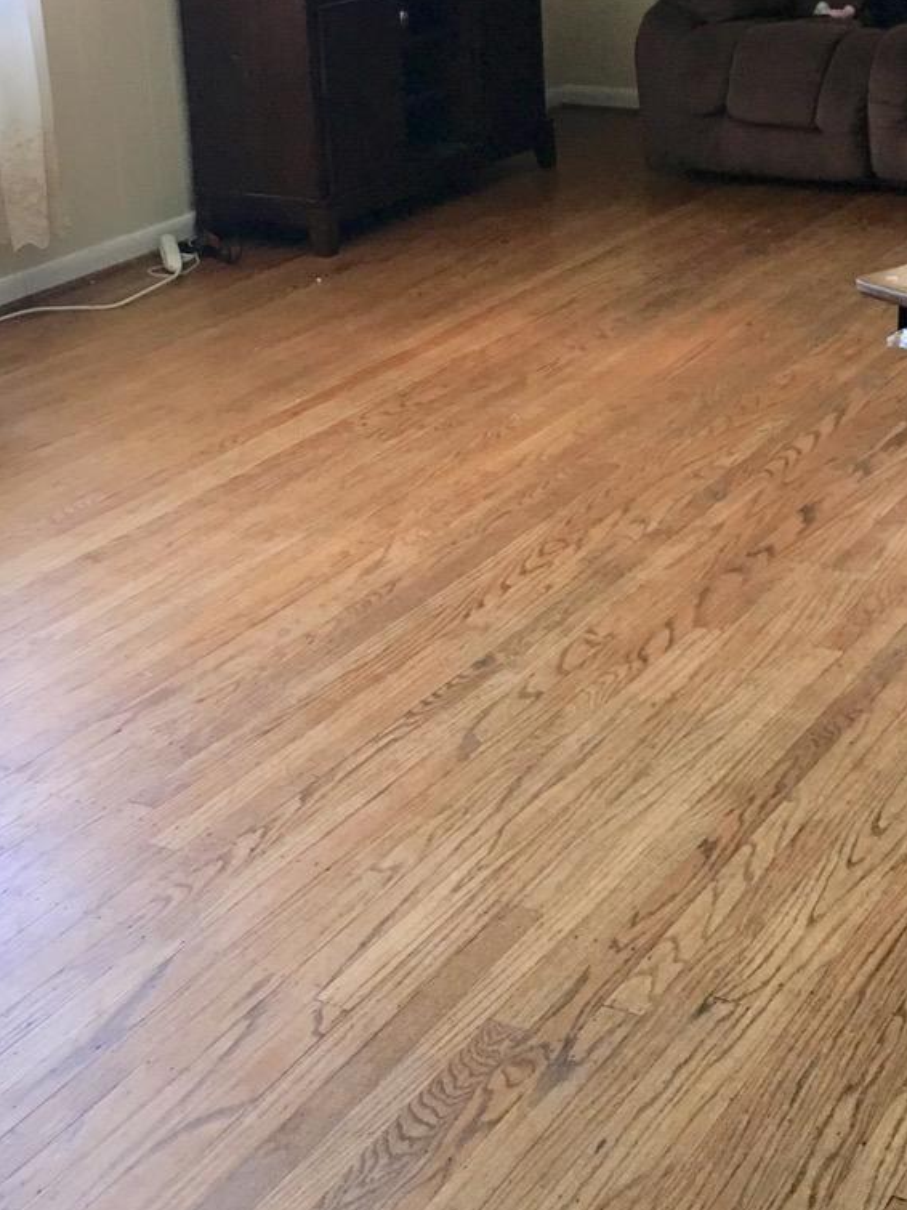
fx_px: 2062
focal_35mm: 59
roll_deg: +2.4
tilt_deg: -15.3
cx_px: 639
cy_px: 272
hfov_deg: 24.6
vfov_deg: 32.0
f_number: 2.2
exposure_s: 1/30
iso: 80
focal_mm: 4.15
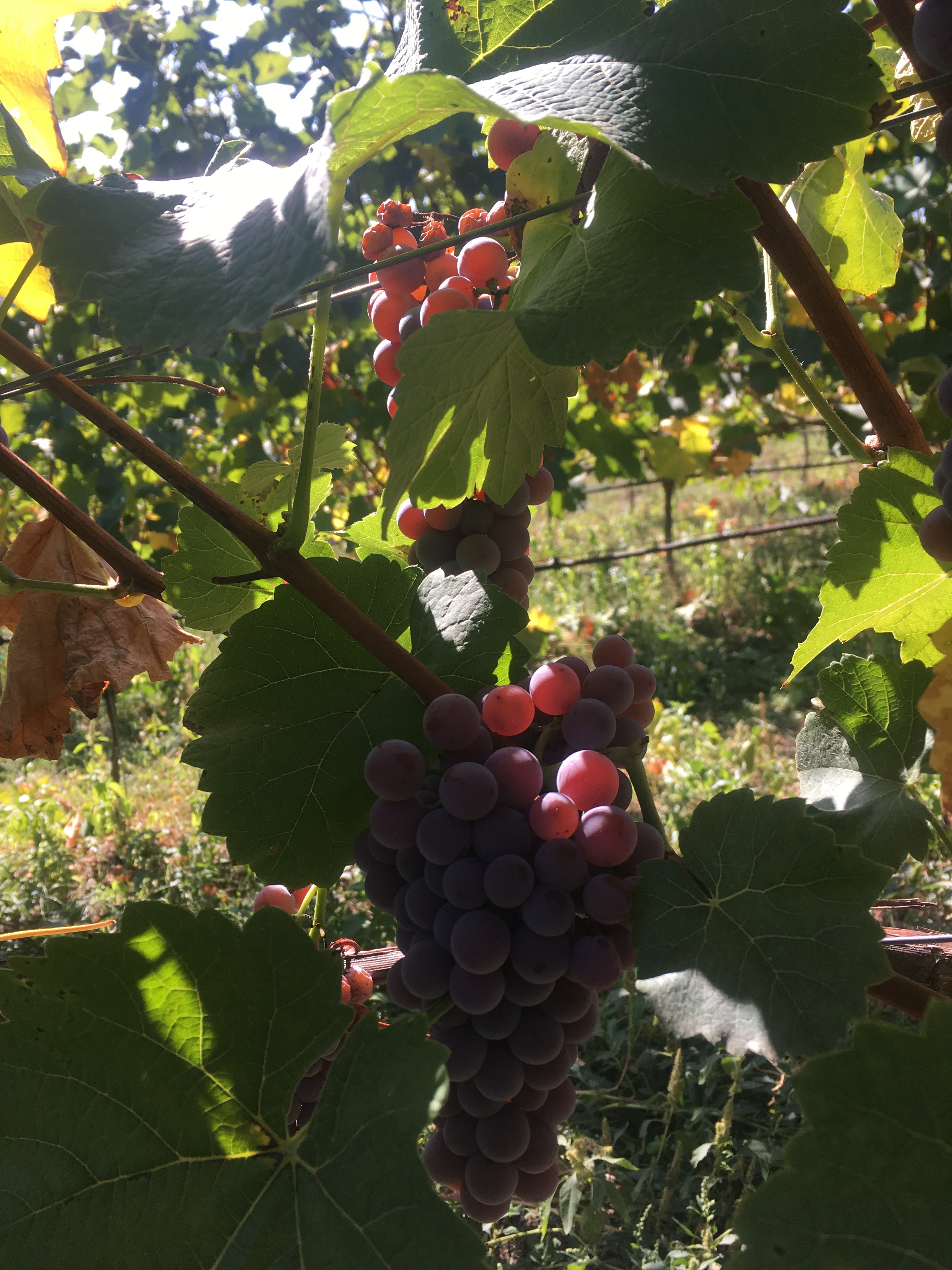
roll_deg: +2.7
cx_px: 476
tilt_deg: -16.6
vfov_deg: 61.7
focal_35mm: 29
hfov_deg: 48.2
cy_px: 635
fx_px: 1063
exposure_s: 1/359
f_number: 2.2
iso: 25
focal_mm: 4.15
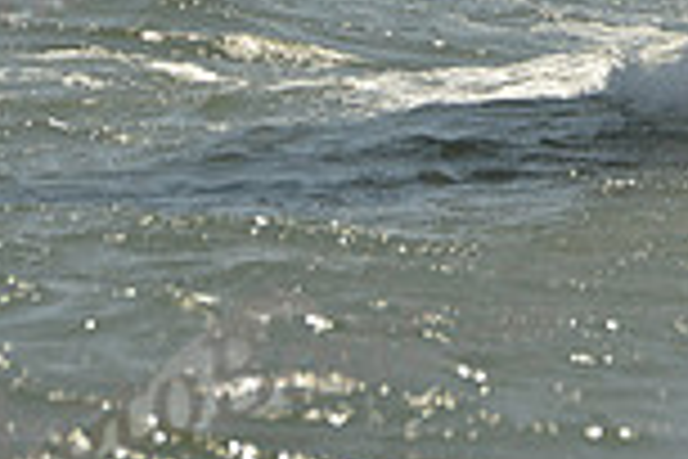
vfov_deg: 1.9
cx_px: 791
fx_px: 13759
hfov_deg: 2.9
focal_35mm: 720
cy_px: -371
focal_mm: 190
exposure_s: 1/1000
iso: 280
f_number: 8
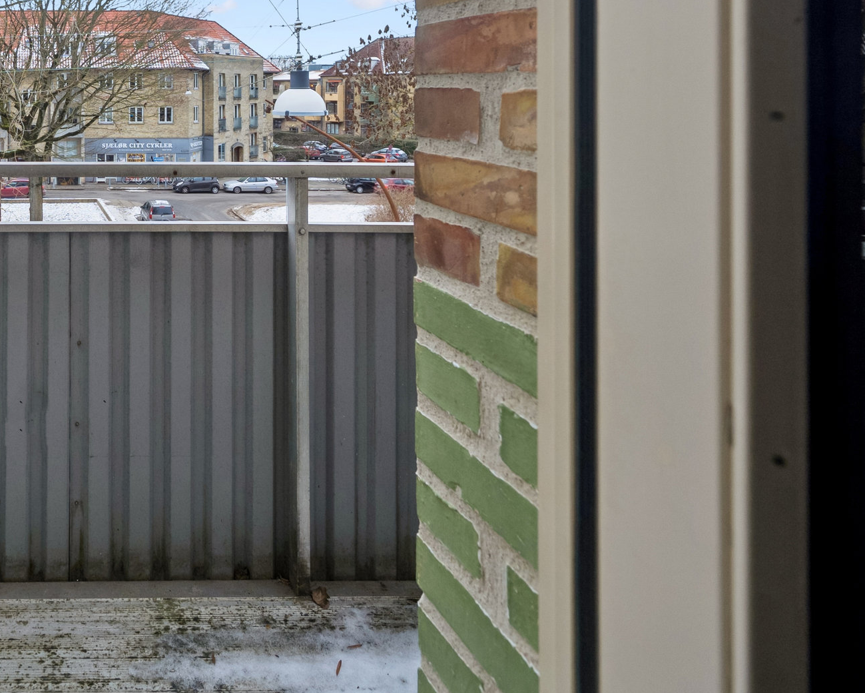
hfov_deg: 54.9
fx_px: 666
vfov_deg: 50.3
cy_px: 103
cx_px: 47
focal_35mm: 26
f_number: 5.6
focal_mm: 12
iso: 160
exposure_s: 1/40
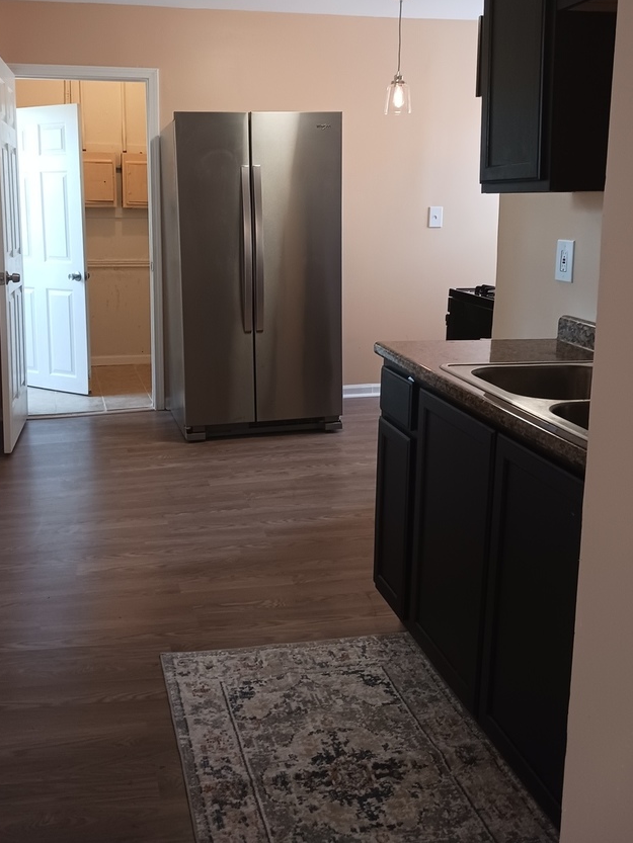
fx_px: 853
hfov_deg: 40.5
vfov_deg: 52.1
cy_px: 315
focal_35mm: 35
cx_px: 249
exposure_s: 1/33.3
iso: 250
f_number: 1.8
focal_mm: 4
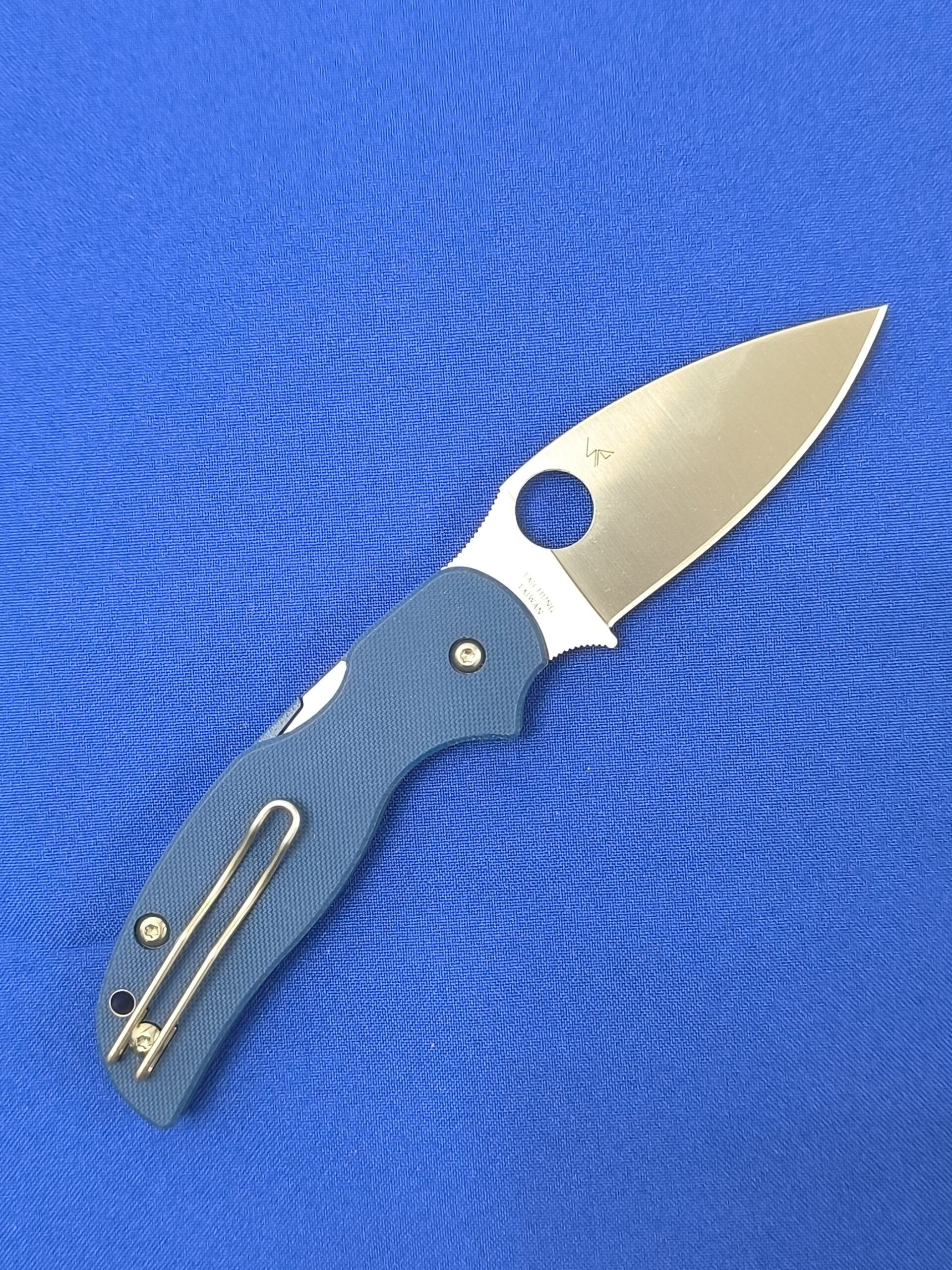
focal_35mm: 46
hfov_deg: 31.5
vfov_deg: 41.2
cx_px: 476
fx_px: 1687
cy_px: 635
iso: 640
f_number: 1.65
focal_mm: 6.14
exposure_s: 1/50
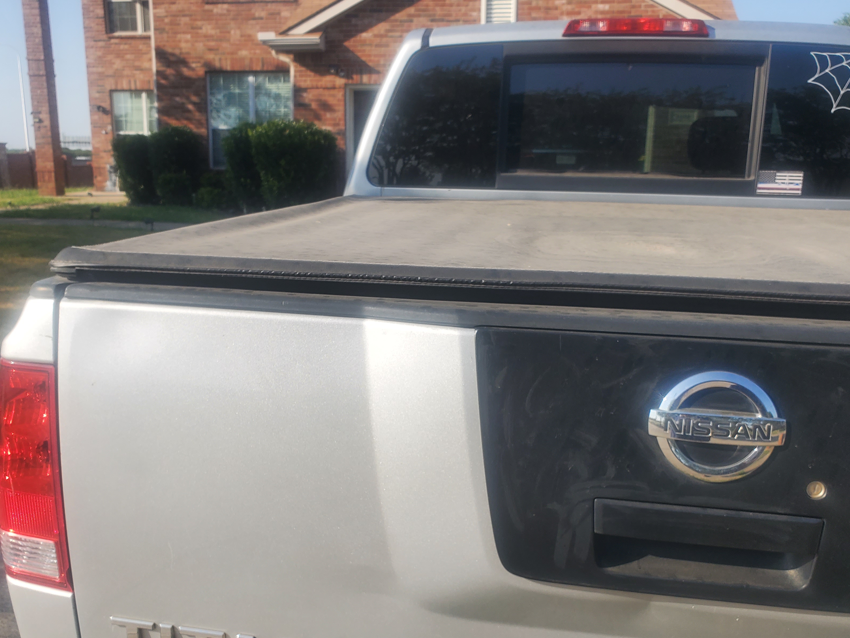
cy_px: 365
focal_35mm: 33
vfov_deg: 42.8
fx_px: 810
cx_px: 405
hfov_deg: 55.3
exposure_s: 1/1160
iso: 50
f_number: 2.4
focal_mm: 4.3
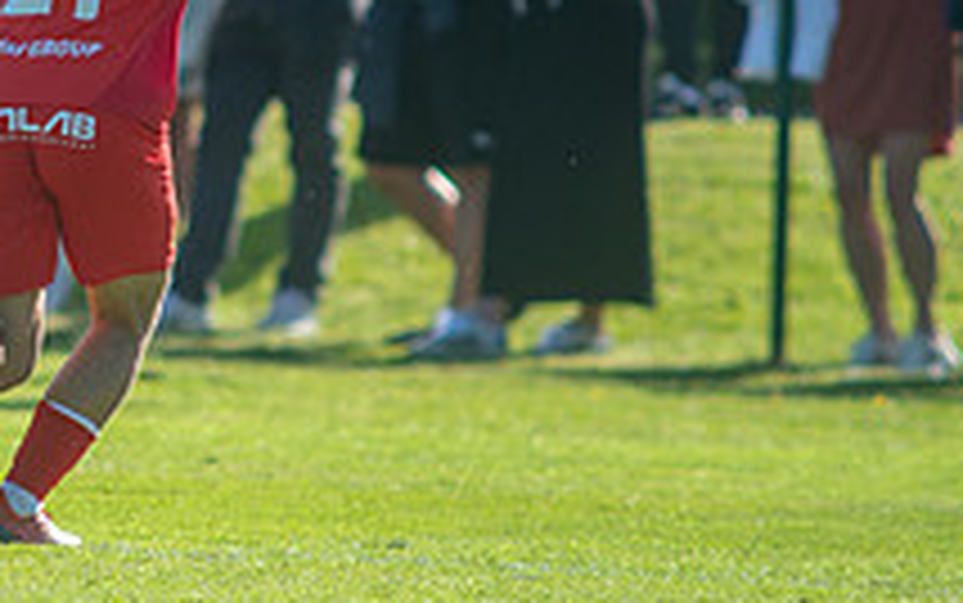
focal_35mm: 1161
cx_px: 68
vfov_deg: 1.1
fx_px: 30486
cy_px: 0
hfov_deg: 1.8
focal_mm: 420
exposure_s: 1/1600
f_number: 4
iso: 320
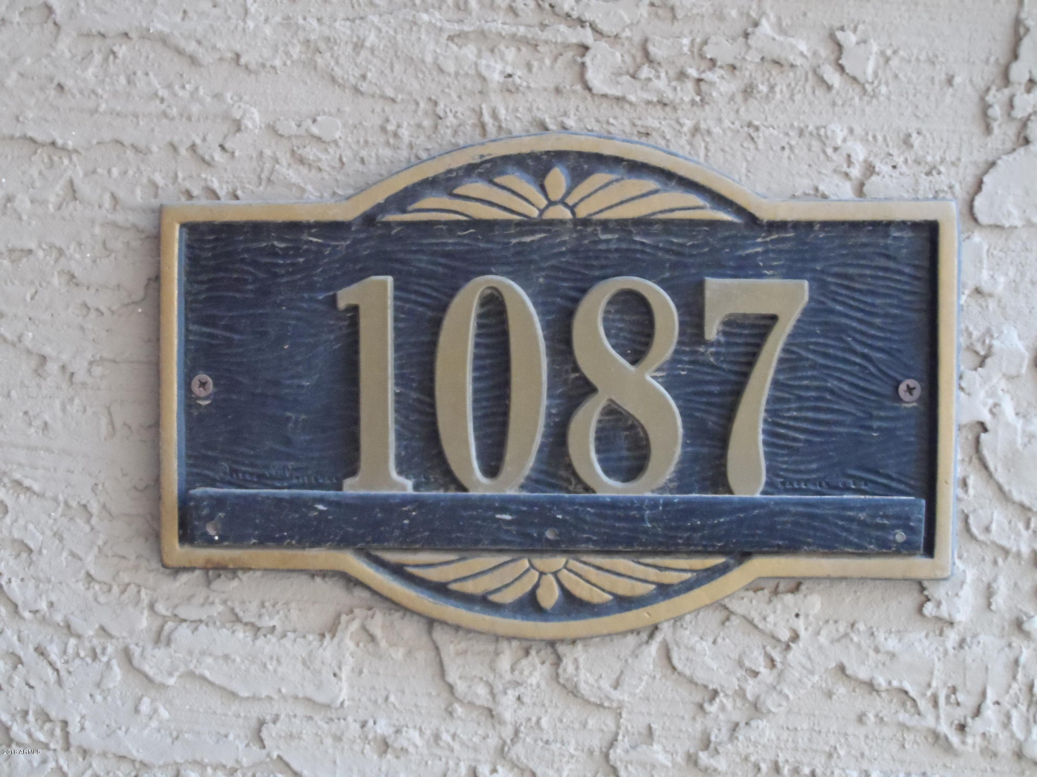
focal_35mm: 62
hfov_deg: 31.2
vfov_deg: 23.7
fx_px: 1857
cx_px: 518
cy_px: 388
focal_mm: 10.2
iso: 800
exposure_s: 1/45
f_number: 4.2
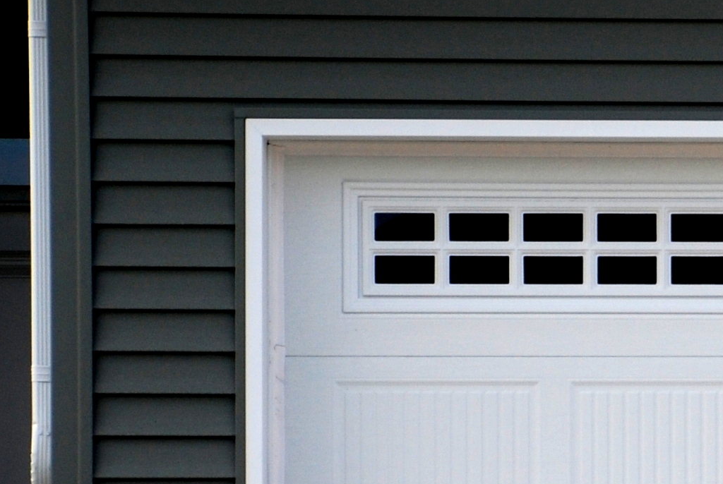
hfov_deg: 5.1
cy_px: 489
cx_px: 1185
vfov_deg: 3.5
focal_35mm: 397
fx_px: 7984
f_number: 5.6
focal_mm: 70
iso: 160
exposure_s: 1/500
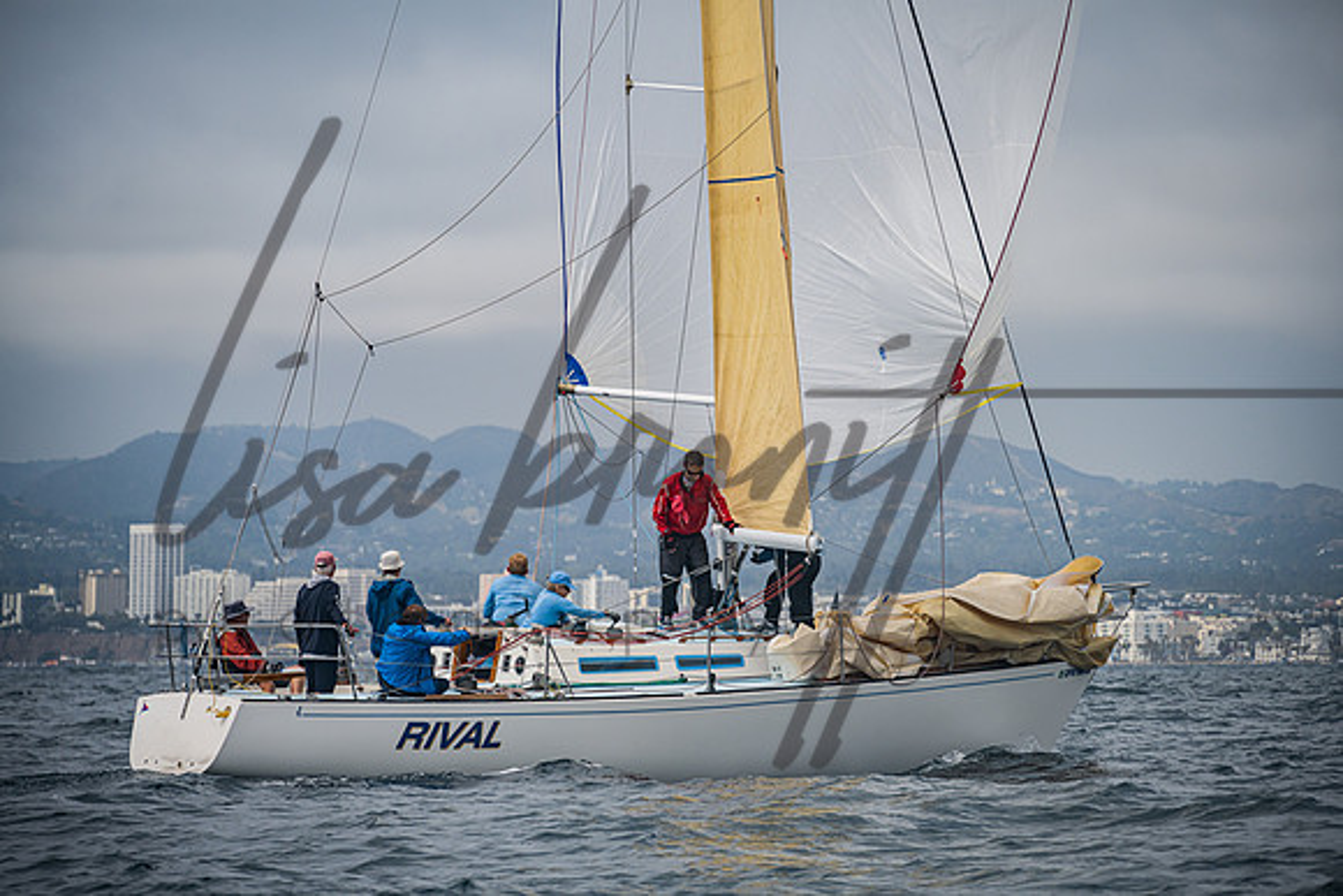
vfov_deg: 6.9
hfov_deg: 10.3
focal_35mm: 200
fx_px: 7463
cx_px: 672
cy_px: 448
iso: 160
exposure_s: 1/1000
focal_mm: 200
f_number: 6.3
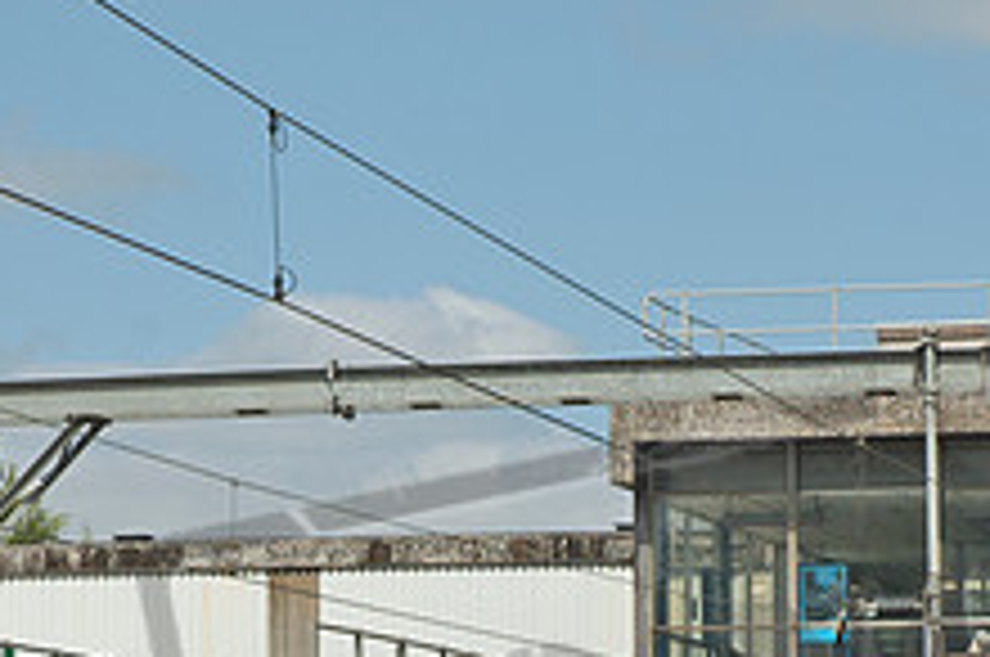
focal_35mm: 182
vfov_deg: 7.4
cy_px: 850
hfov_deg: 11.3
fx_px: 4998
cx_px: 788
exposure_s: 1/320
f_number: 9
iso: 200
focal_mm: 46
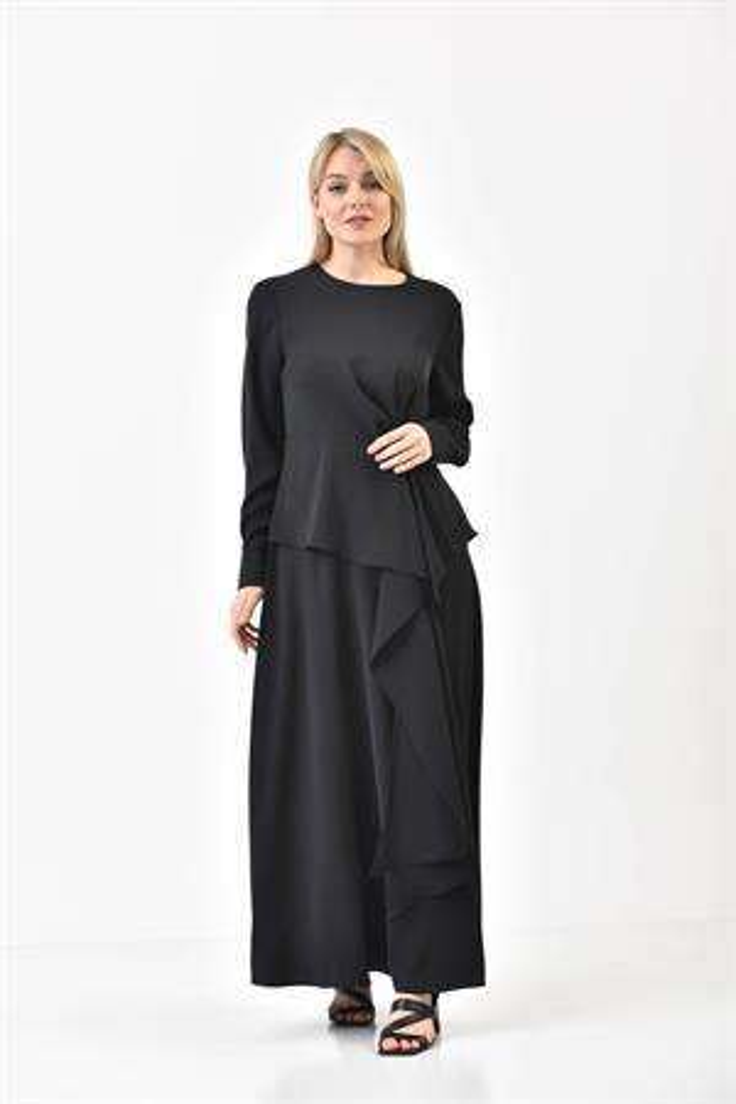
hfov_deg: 19.5
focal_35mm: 70
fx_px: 2146
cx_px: 368
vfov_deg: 28.8
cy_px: 552
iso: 100
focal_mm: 70
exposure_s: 1/160
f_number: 6.3
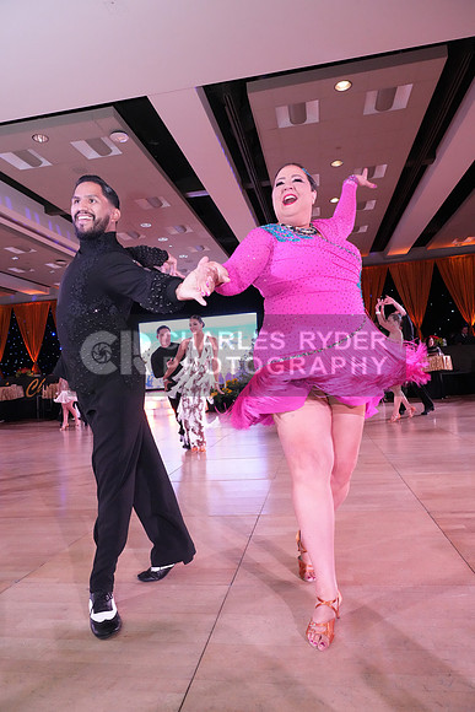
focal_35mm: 24
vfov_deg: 73.7
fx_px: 475
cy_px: 356
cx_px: 238
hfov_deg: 53.2
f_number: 7.1
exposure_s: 1/250
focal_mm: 24
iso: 8000
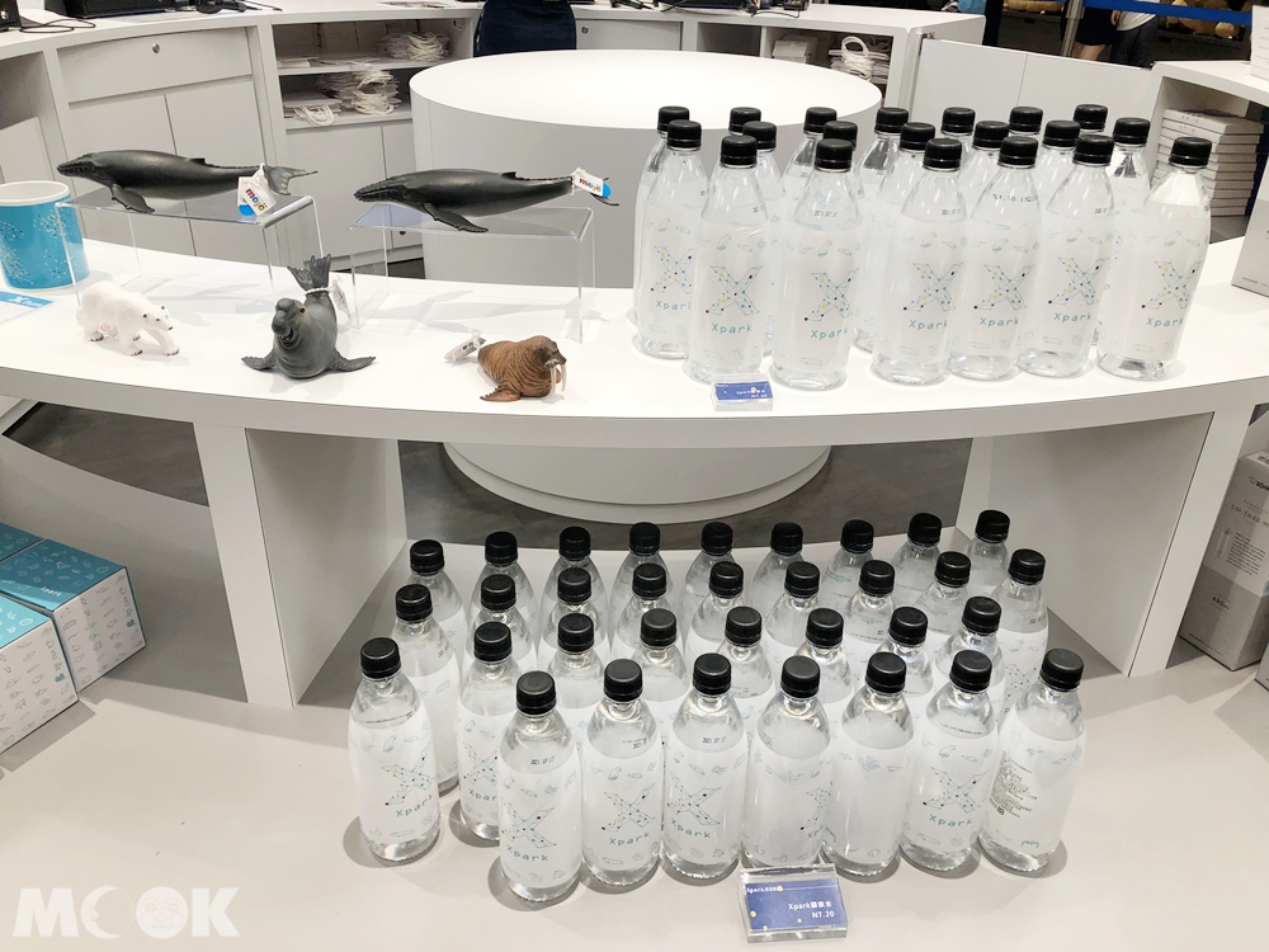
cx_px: 634
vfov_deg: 49.7
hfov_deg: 63.4
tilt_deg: -30.5
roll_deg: -1.0
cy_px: 476
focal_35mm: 28
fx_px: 1026
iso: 50
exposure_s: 1/120
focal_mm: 3.99
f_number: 1.8
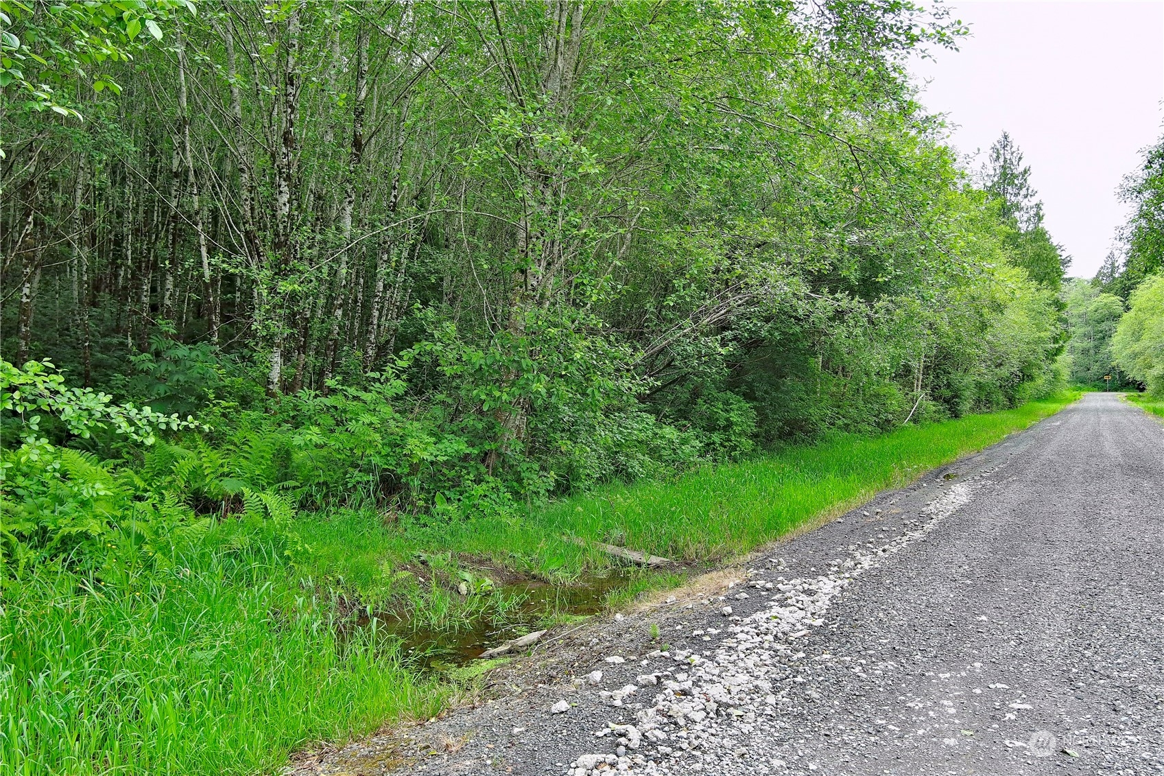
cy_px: 388
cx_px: 582
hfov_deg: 63.7
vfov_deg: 45.0
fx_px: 938
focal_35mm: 29
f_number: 2.8
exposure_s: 1/146
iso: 100
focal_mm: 10.57
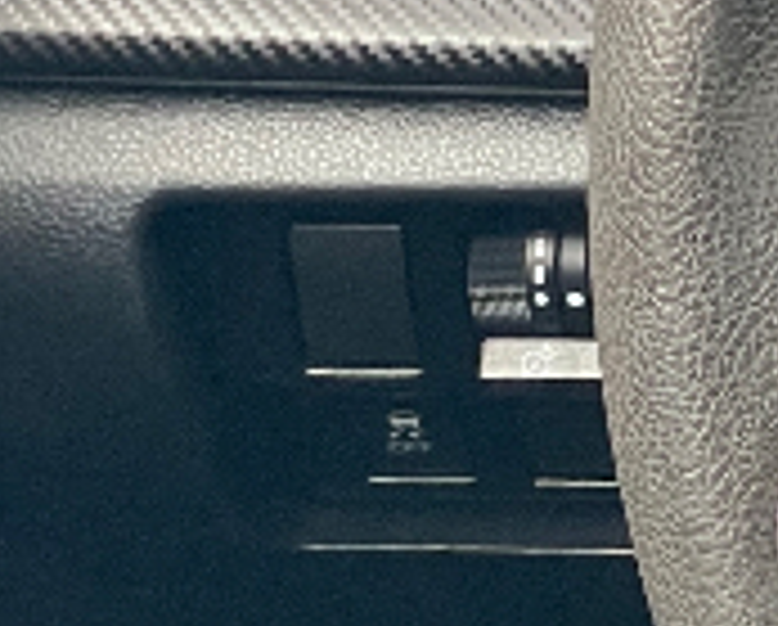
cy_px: 54
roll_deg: +0.9
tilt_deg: -30.3
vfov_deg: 5.2
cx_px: 2177
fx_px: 6919
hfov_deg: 6.0
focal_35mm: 300
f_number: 2
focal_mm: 6
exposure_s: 1/63
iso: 200
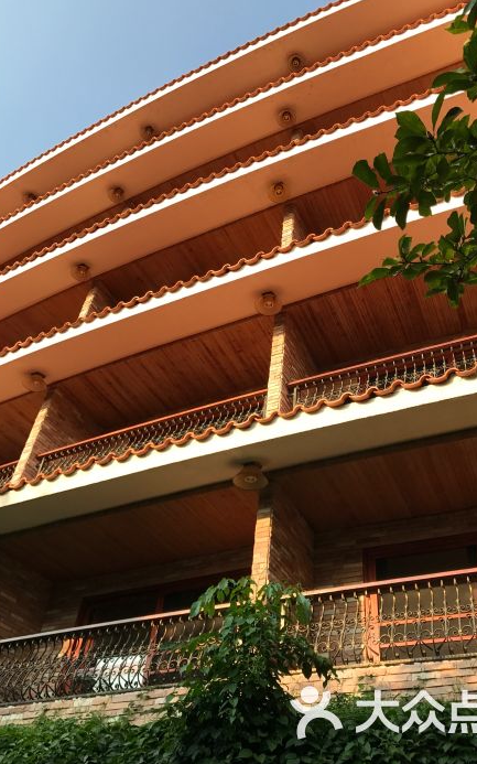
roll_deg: -3.9
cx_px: 277
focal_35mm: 30
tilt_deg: +44.4
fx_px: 624
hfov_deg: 41.7
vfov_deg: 62.9
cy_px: 384
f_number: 1.8
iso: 20
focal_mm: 3.99
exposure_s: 1/622
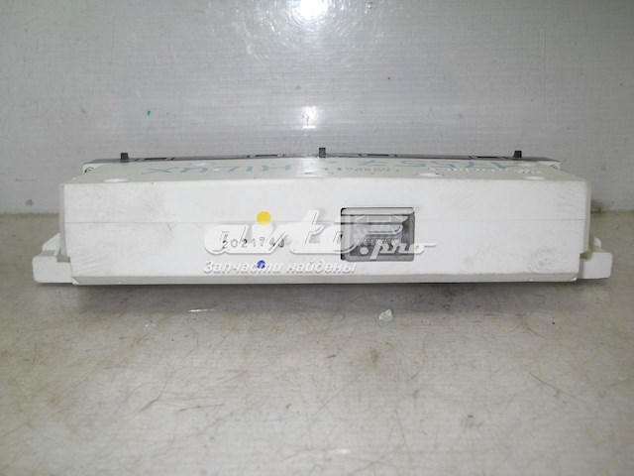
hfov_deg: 45.8
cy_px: 238
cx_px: 317
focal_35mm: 41
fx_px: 751
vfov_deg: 35.1
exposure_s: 1/40
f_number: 5.5
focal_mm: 6.72
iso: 80
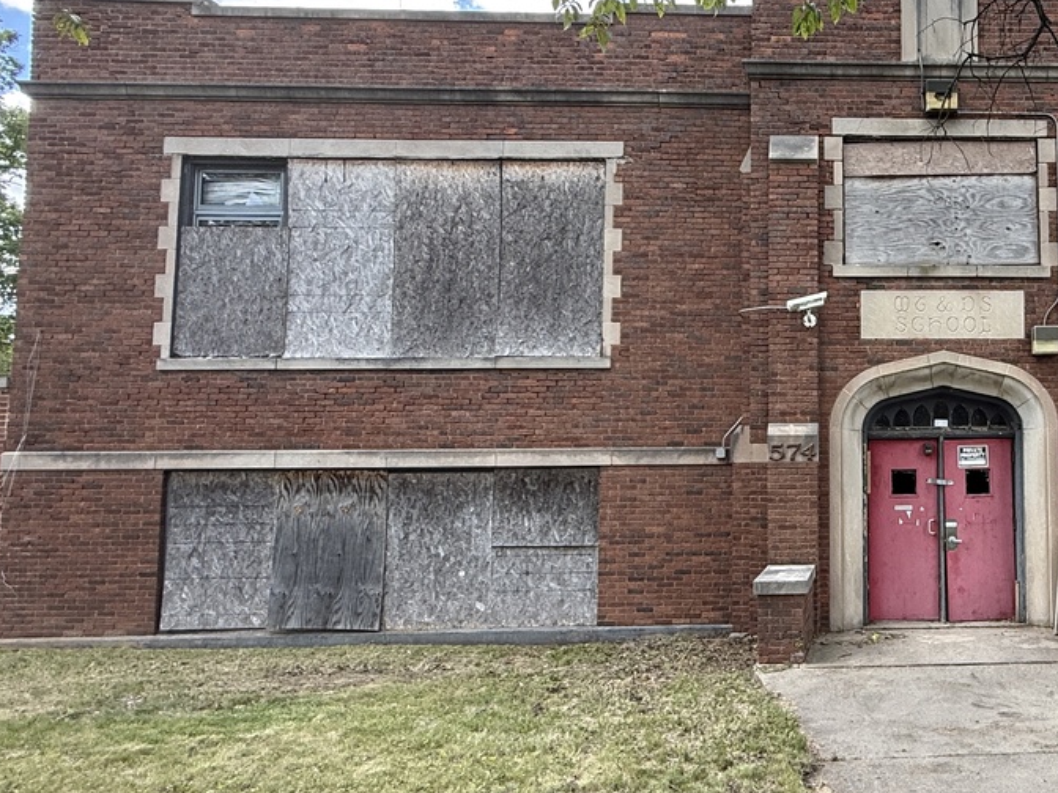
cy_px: 400
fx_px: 917
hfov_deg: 53.5
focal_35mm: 30
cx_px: 924
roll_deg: +0.3
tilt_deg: +5.9
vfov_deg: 46.8
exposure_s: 1/237
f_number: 2.2
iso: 64
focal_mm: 2.22
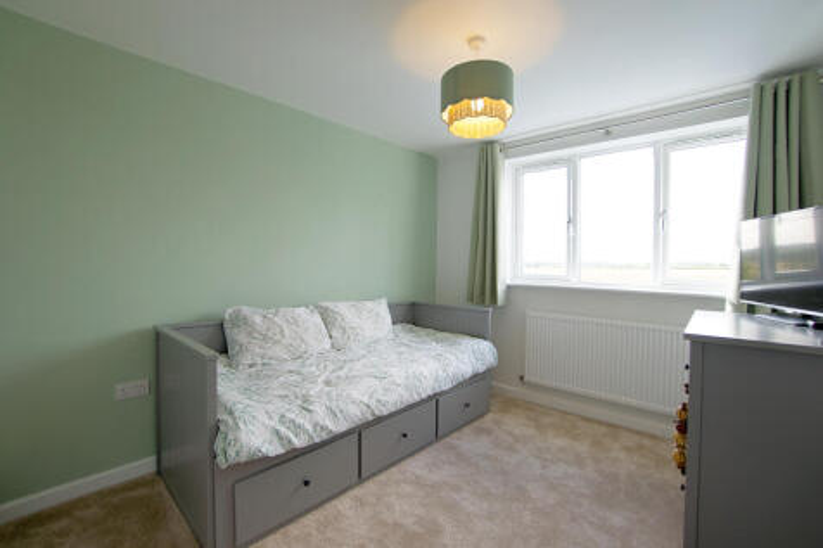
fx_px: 343
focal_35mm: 15
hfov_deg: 100.4
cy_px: 274
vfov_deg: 77.3
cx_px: 412
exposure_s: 1/60
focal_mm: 10
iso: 100
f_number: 4
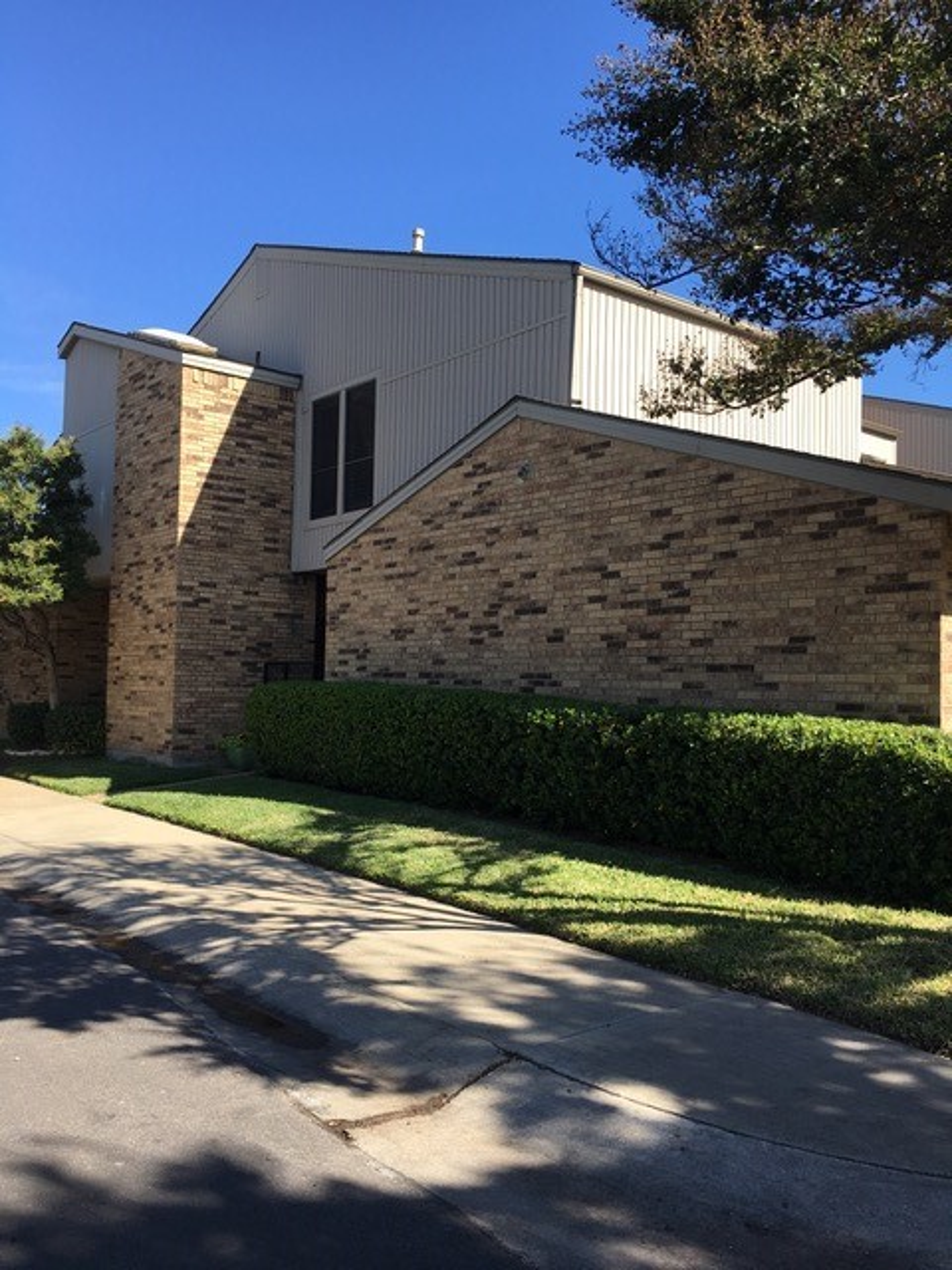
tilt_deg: +3.1
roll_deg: -0.1
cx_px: 476
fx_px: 1063
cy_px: 635
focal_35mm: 29
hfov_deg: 48.2
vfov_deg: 61.7
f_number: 2.2
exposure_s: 1/686
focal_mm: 4.15
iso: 25
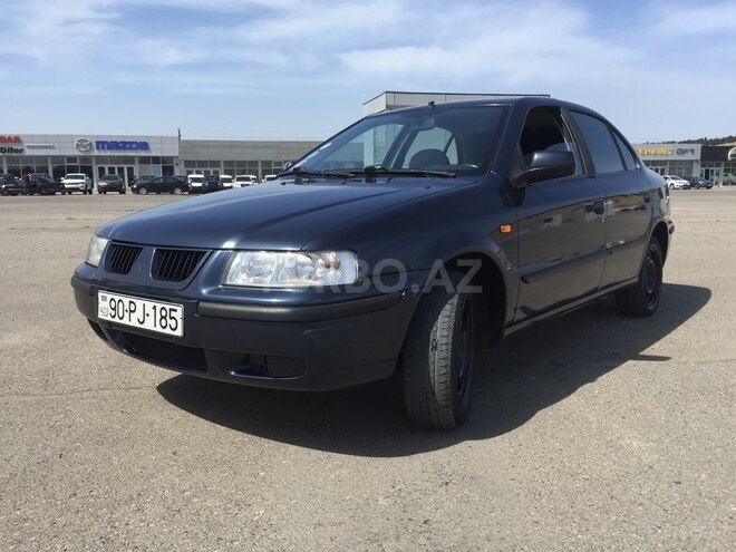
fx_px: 617
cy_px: 276
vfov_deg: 48.2
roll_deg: +0.3
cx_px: 368
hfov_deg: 61.7
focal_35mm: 29
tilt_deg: -9.5
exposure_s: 1/1799
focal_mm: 4.15
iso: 32
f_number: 2.2
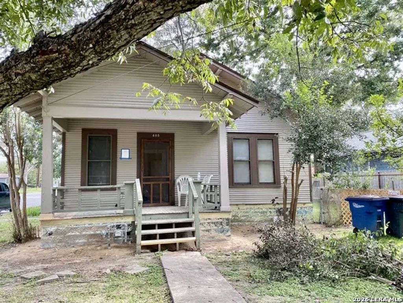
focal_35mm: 26
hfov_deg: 67.3
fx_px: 303
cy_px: 152
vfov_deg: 53.1
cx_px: 202
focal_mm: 4.25
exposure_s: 1/259
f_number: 1.8
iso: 32
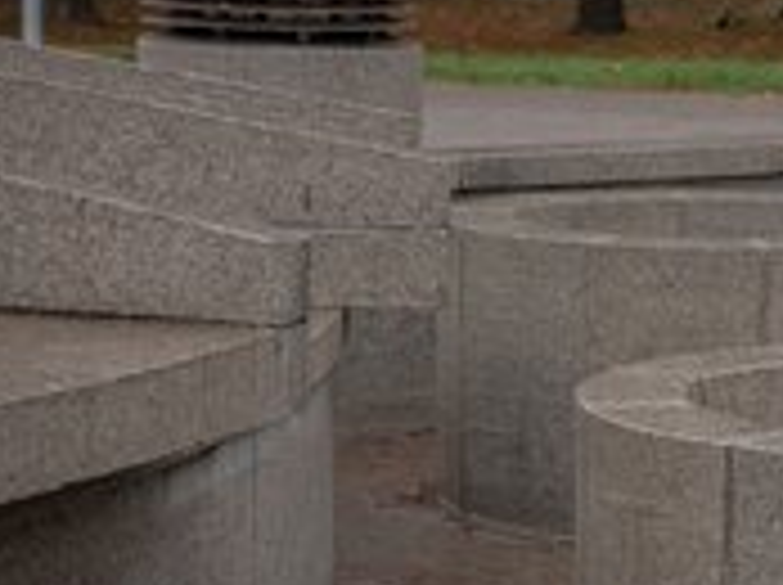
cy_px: 385
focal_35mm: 155
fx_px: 3501
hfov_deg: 12.6
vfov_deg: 9.5
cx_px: 801
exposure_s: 1/1000
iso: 640
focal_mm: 70
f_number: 5.6
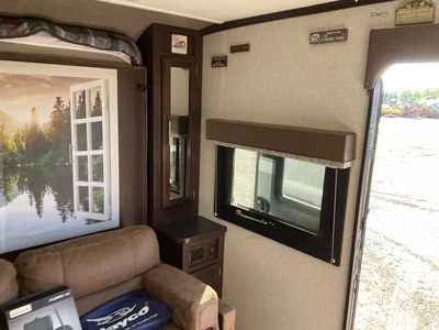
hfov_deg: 61.7
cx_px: 220
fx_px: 368
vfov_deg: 48.2
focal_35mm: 29
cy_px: 165
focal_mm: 3
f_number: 1.8
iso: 64
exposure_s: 1/122
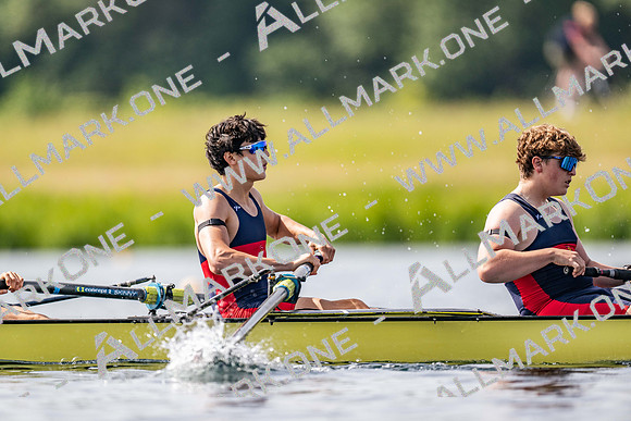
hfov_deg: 3.4
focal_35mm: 600
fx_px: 10519
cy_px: 210
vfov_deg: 2.3
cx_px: 316
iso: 250
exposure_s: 1/2500
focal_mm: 600
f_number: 4
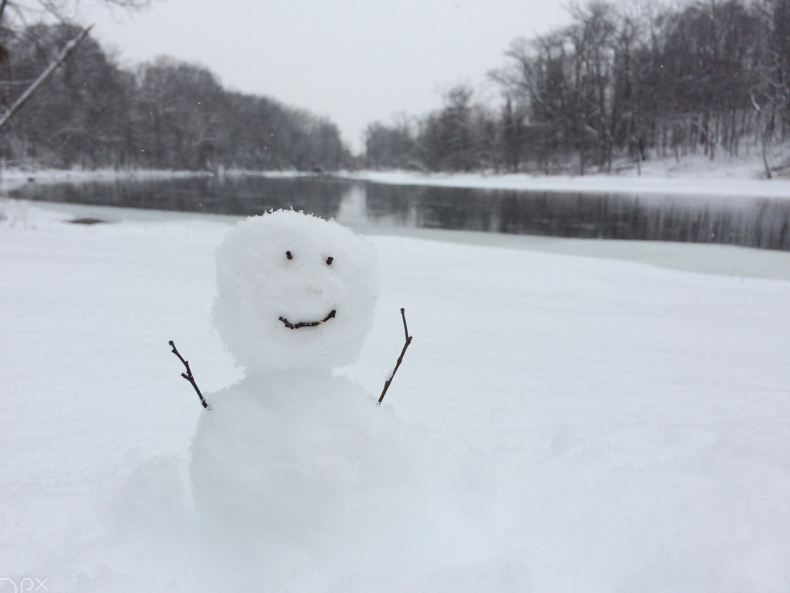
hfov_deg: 53.9
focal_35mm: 34
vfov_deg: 41.7
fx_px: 776
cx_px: 357
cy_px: 328
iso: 32
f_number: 2.2
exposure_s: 1/1953
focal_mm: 4.12
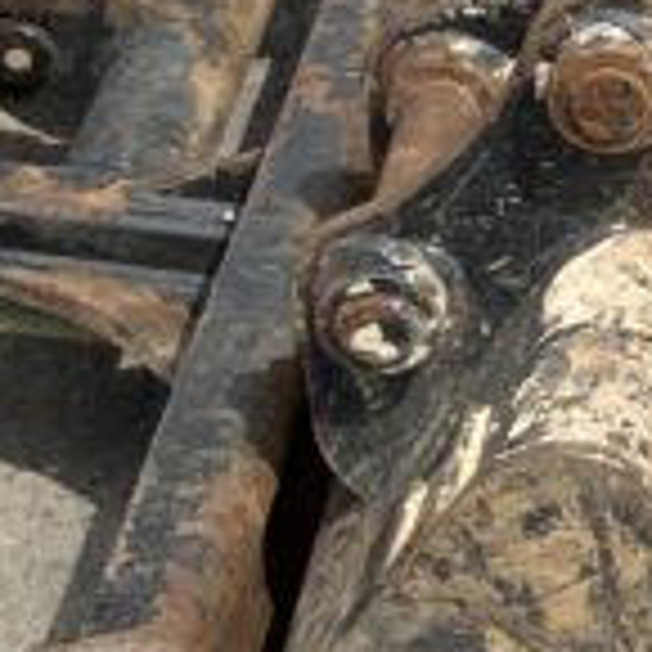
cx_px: 1713
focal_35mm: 181
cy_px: -99
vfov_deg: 9.5
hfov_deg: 8.6
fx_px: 3857
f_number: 1.8
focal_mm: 3
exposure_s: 1/1848
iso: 16
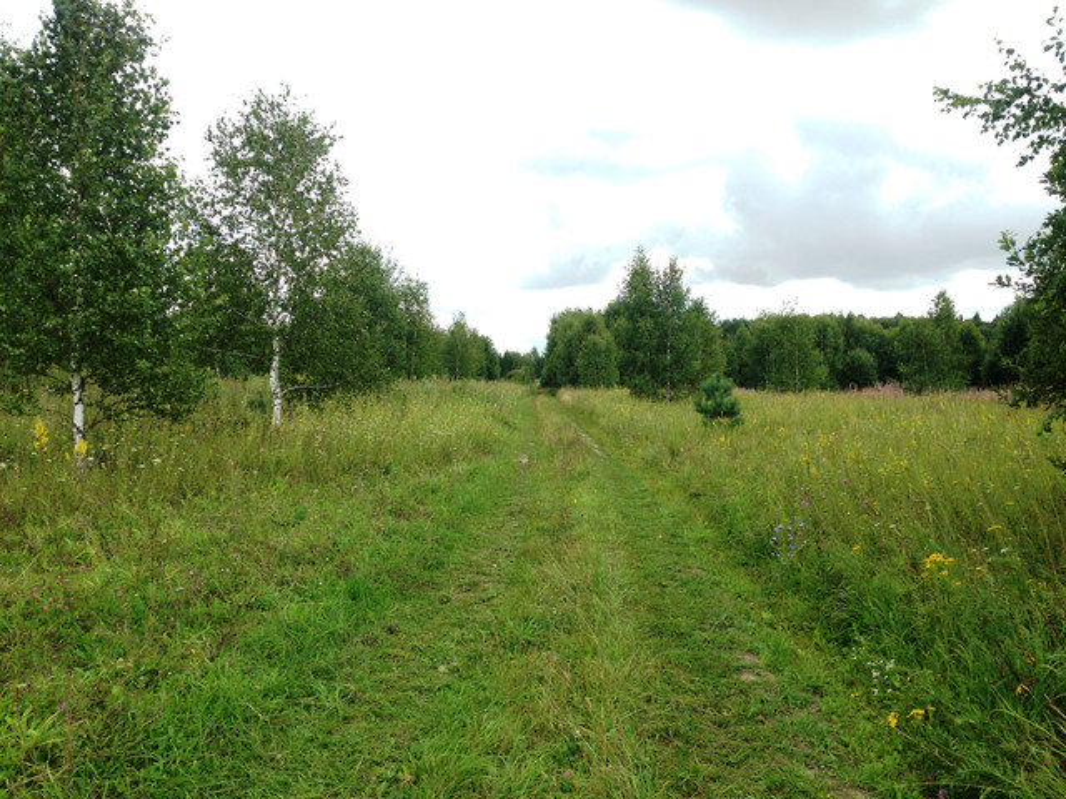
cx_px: 533
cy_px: 400
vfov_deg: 42.9
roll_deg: +0.5
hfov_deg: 55.4
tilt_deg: -1.1
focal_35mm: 33
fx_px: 1016
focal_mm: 4.12
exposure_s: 1/511
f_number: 2.4
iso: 50
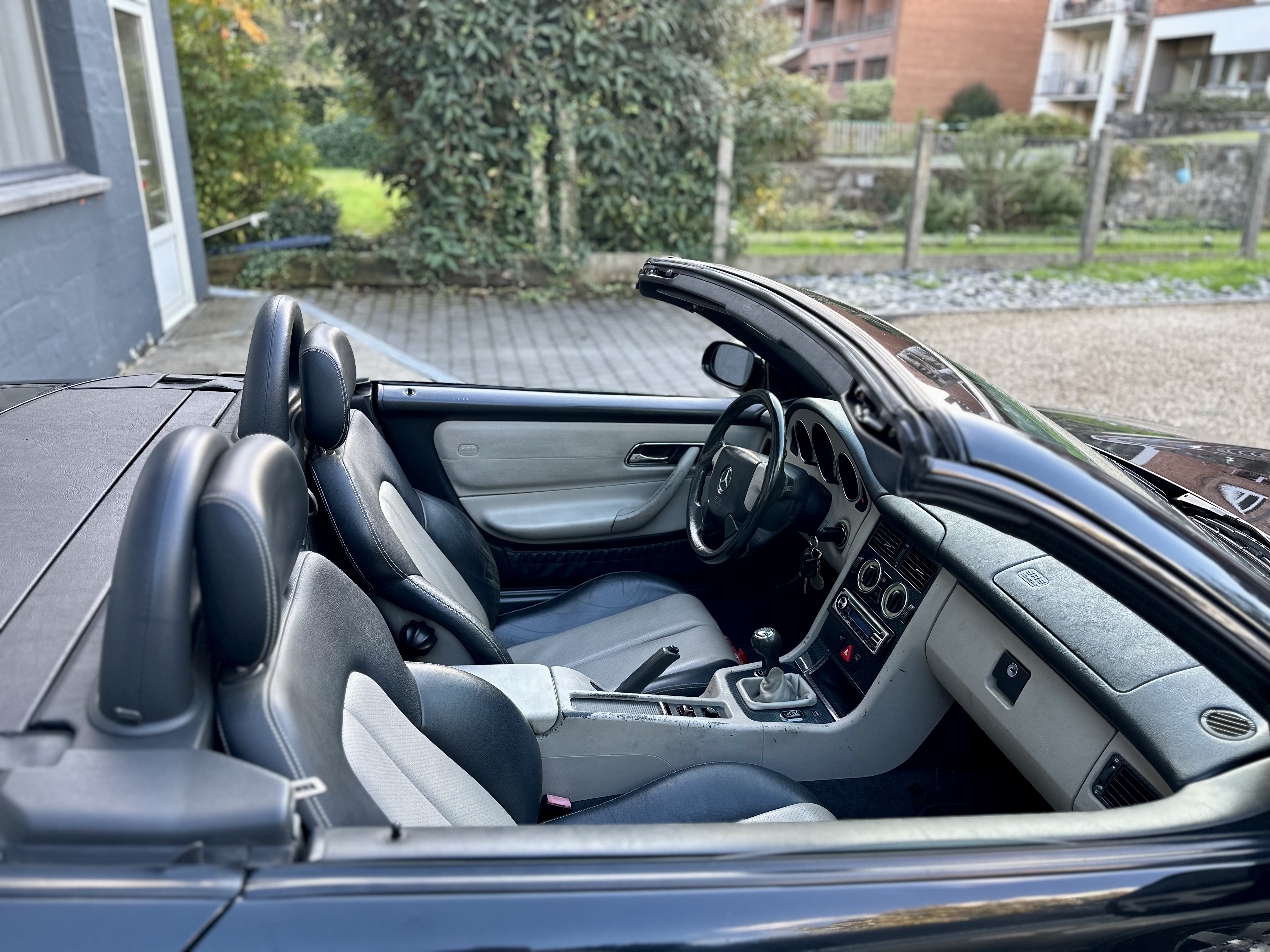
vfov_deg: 56.8
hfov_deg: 71.6
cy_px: 476
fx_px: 881
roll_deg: -1.5
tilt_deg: -21.0
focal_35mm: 24
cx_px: 635
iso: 80
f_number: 1.78
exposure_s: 1/121
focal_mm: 6.86
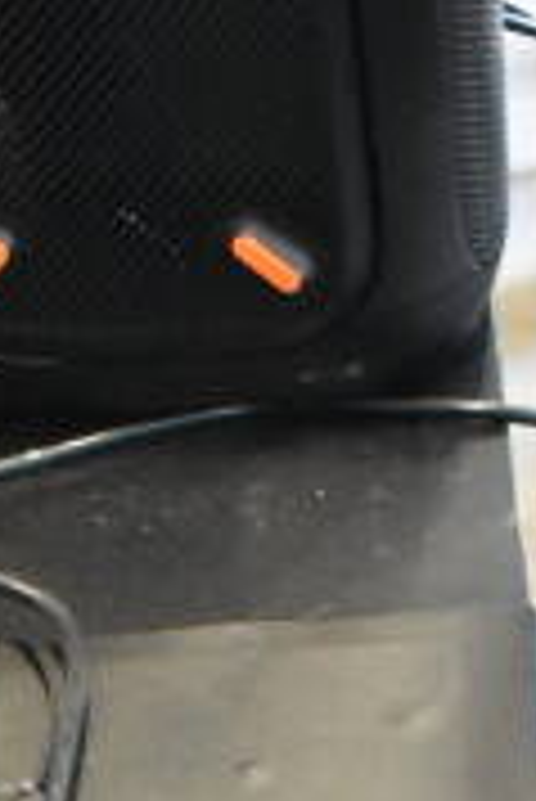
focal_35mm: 169
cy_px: 1827
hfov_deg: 8.1
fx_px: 3767
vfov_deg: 10.6
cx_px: 117
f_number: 3.8
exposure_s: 1/30
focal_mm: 22
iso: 4000
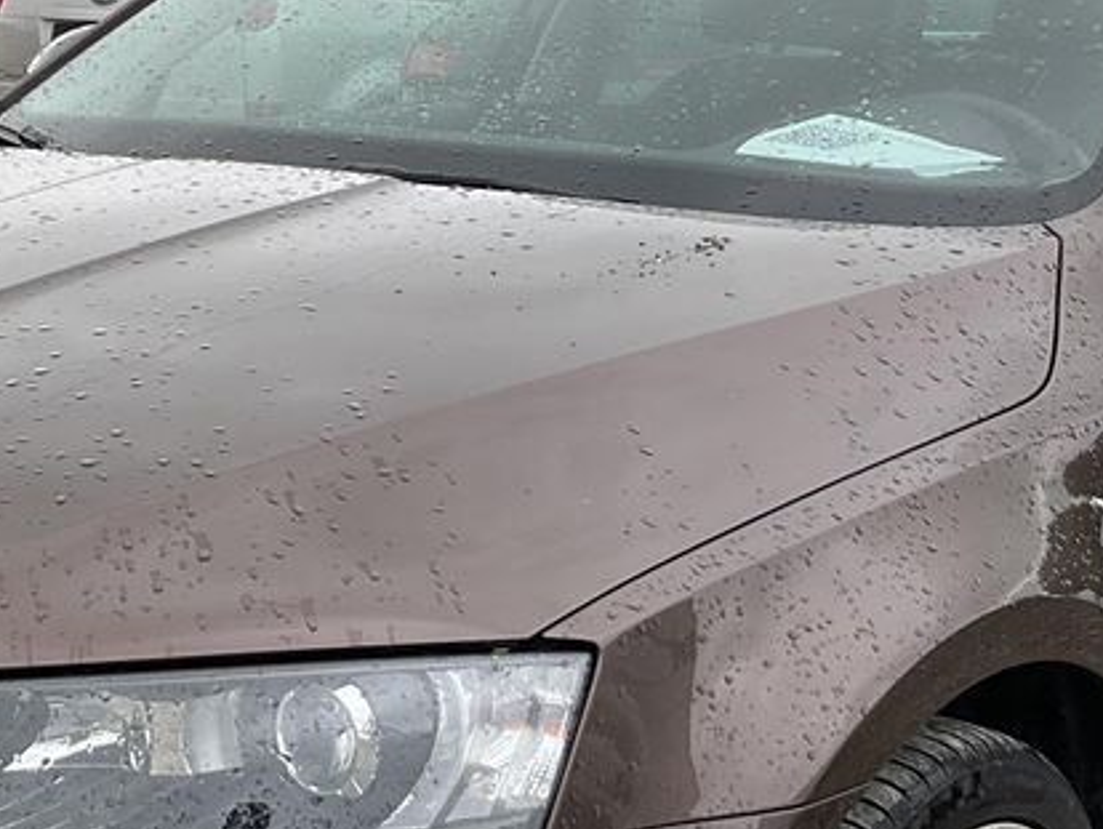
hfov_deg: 23.2
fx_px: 2678
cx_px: 384
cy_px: 597
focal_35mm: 84
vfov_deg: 17.5
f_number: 1.8
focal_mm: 3
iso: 25
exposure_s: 1/309
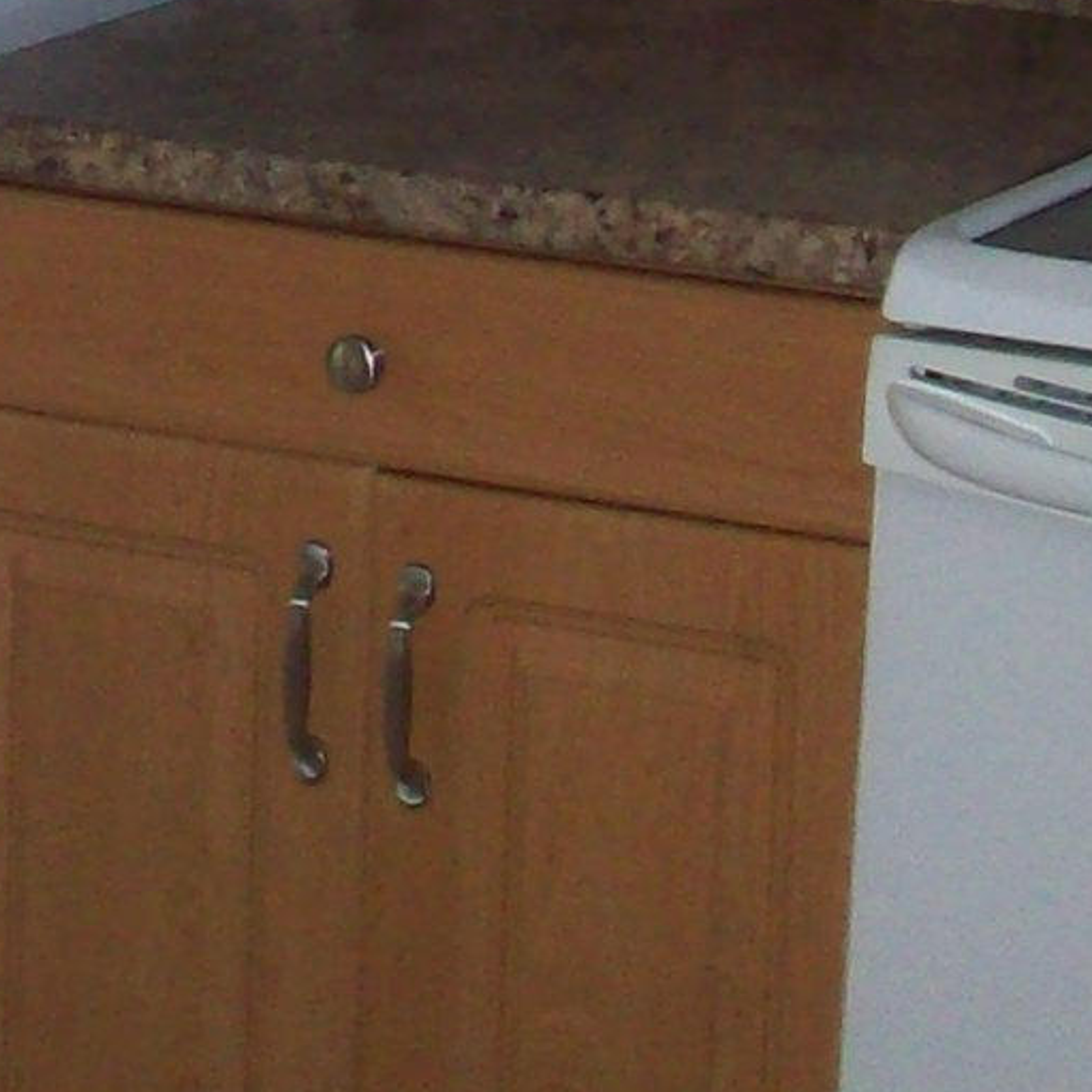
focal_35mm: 166
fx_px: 5925
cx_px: 4
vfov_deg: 10.3
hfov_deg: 10.4
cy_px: -348
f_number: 2.8
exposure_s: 1/64
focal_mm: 6.2
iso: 160
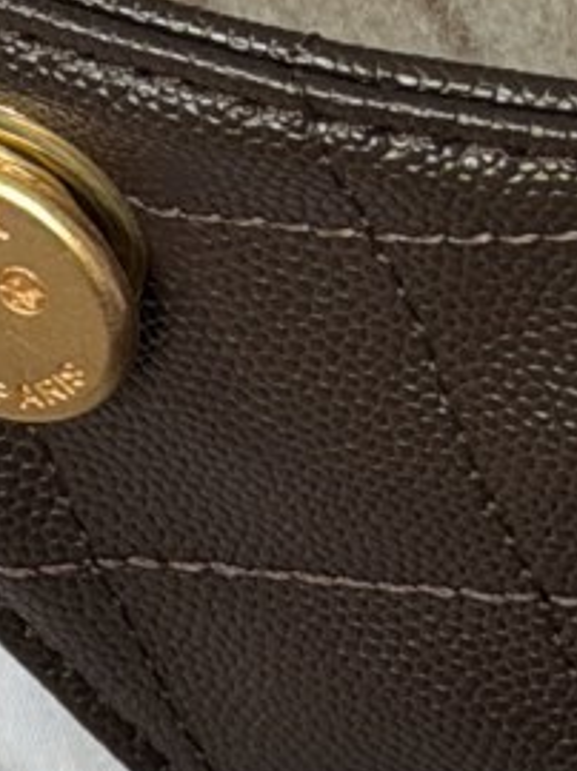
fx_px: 7925
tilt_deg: -59.3
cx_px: -663
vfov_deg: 5.6
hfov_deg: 4.1
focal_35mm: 356
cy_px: 288
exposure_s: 1/60
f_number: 1.78
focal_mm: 6.76
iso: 160
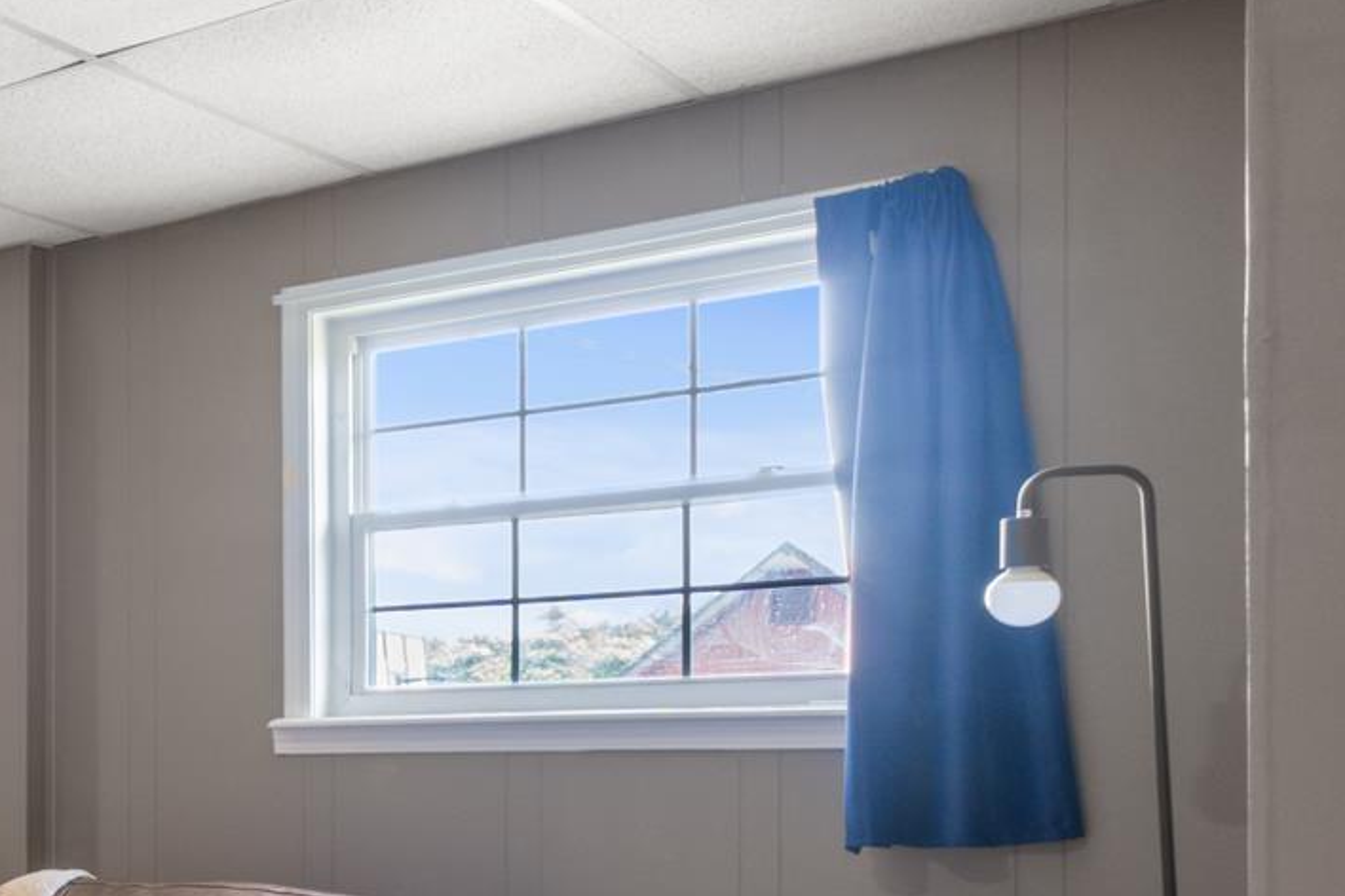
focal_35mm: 53
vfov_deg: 24.9
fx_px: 1980
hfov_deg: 28.1
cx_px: -562
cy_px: 779
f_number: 9
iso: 200
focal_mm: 10
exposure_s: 1/8
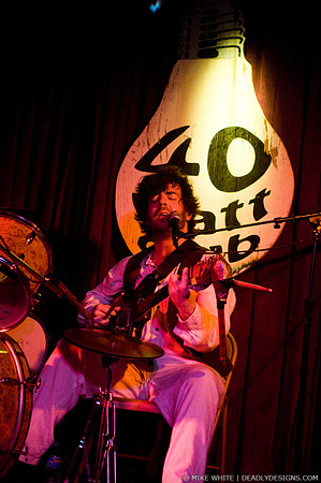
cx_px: 160
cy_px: 242
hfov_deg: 13.0
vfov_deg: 19.5
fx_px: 1408
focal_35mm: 105
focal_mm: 70
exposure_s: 1/60
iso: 1600
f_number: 2.8
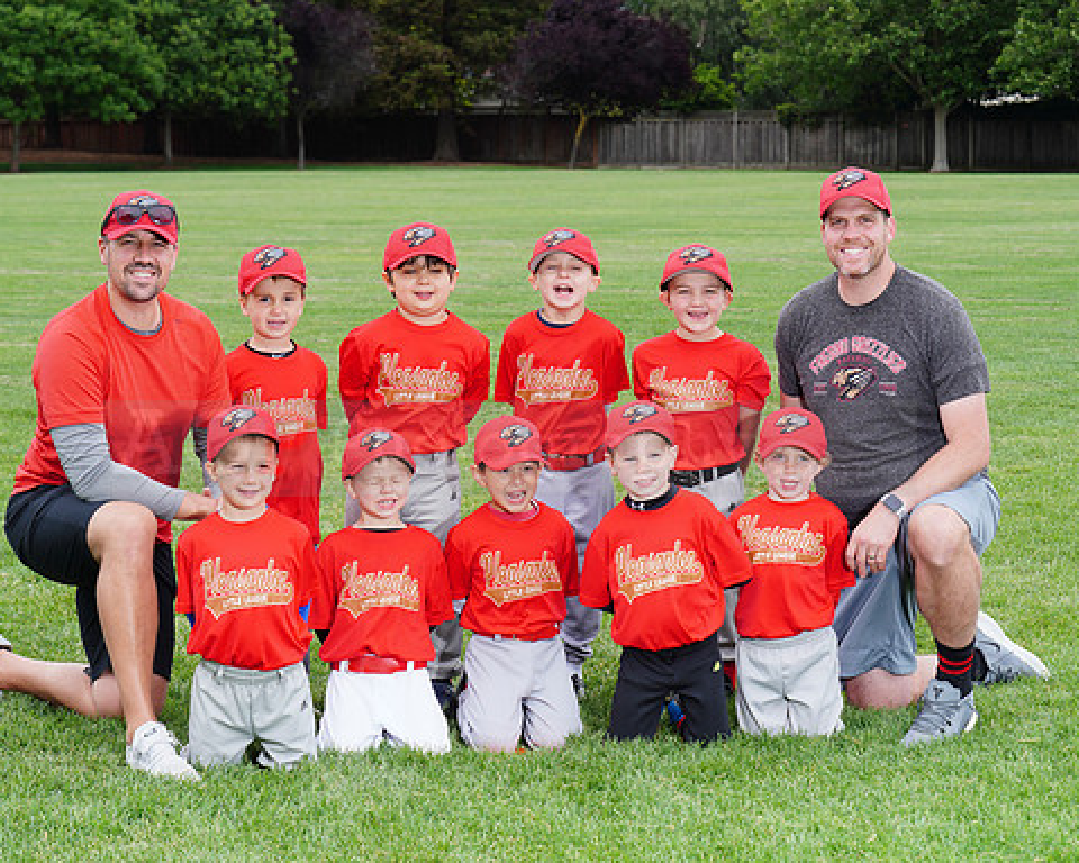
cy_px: 430
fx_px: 2970
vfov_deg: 16.5
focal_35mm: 93
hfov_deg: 20.6
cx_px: 481
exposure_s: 1/250
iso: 200
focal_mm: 82
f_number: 9
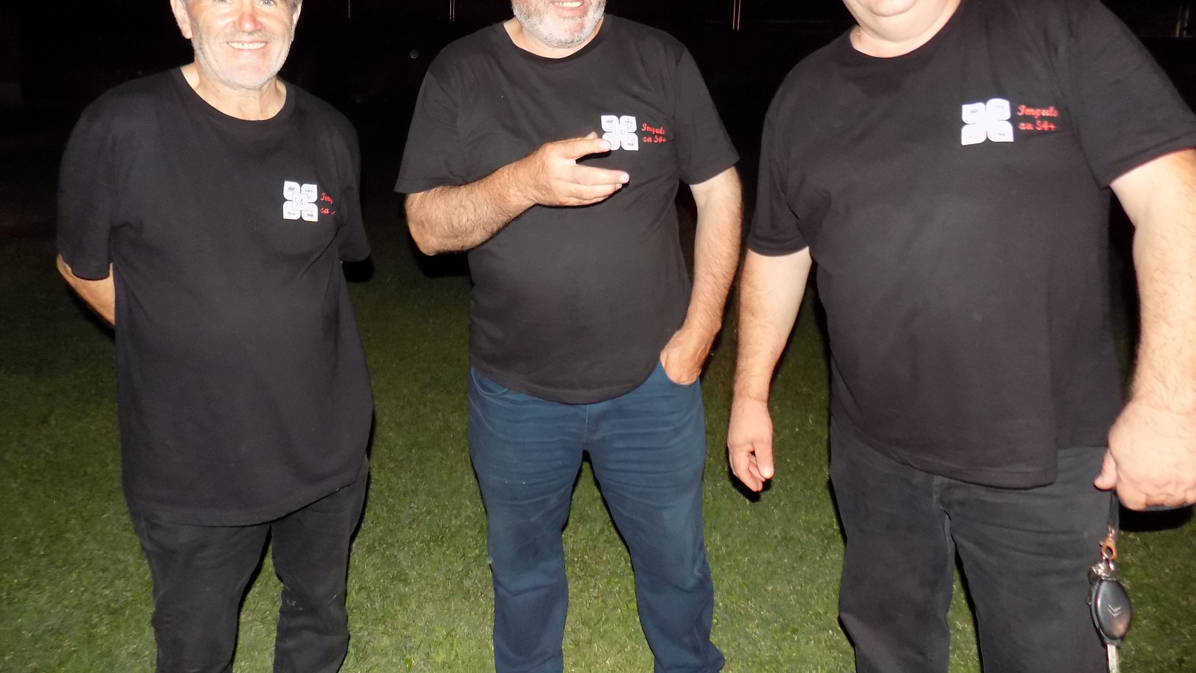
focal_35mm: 26
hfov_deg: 71.9
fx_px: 825
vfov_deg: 43.6
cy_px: 211
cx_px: 580
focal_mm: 4
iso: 360
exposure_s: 1/30
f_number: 3.1
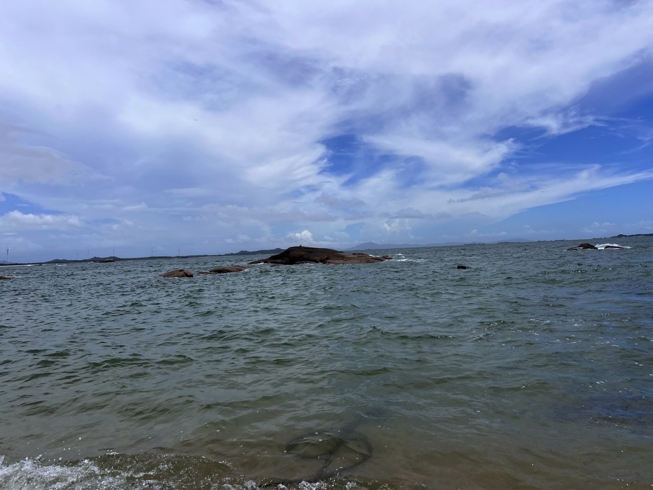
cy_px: 245
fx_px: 490
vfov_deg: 53.1
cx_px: 326
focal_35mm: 26
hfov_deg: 67.3
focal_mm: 5.7
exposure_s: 1/11364
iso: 50
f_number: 1.5
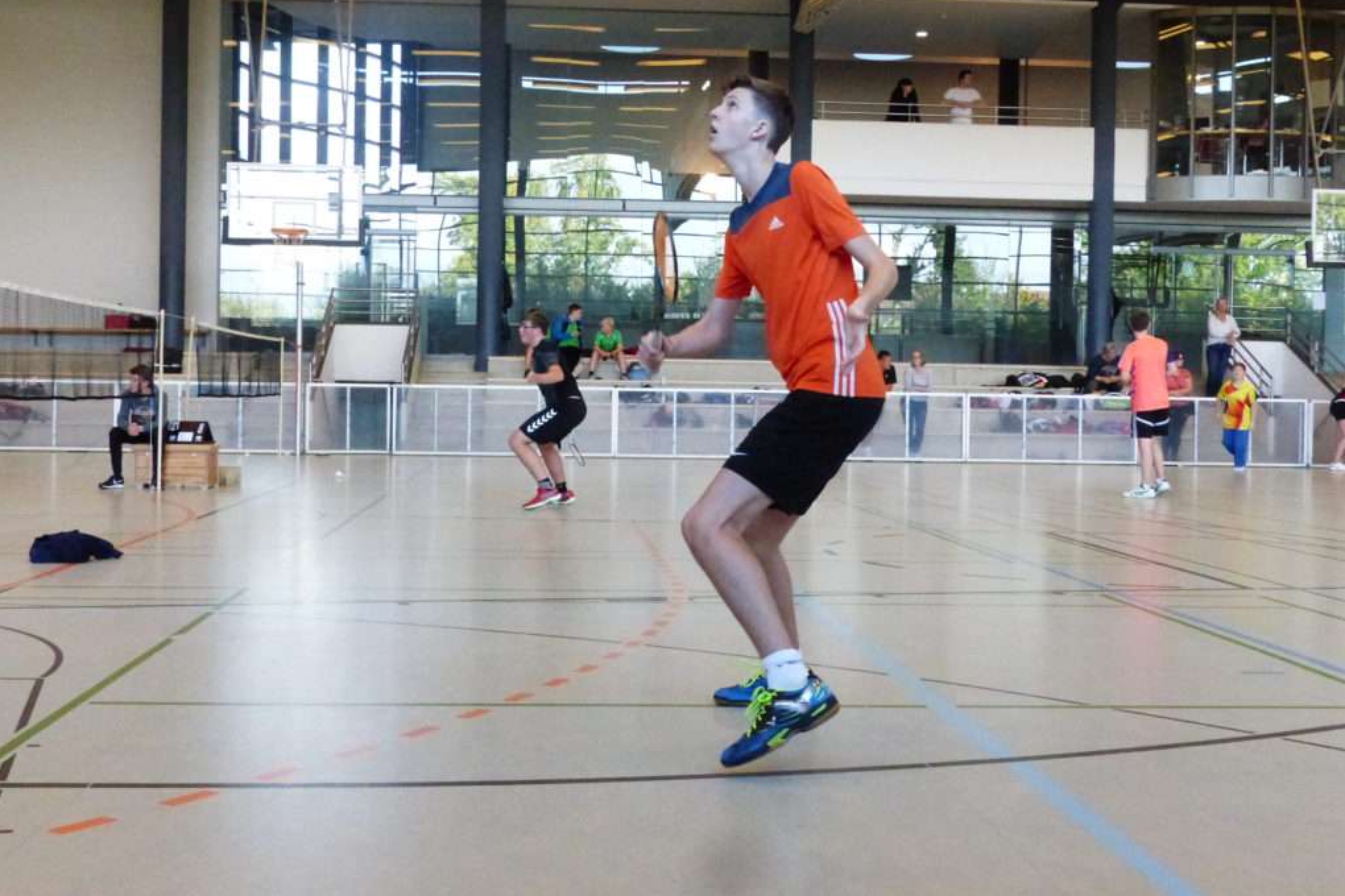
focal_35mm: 47
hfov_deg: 41.9
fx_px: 1756
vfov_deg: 28.6
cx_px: 672
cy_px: 393
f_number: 4
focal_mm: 8.1
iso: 1600
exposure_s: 1/250
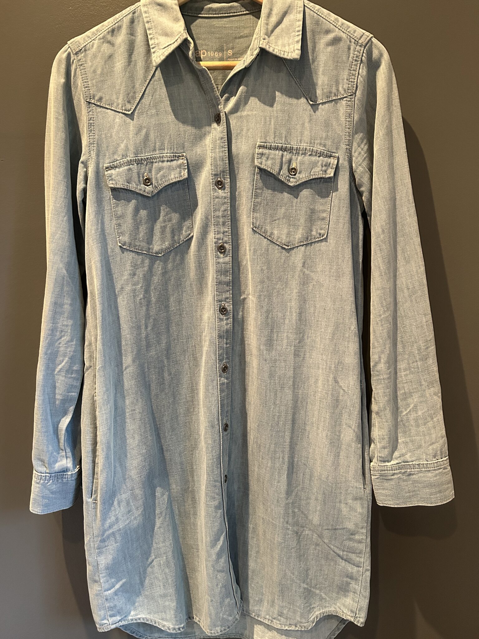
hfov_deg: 53.1
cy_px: 320
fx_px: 480
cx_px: 240
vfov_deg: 67.3
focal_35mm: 26
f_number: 1.5
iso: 400
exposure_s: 1/60
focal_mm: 5.7
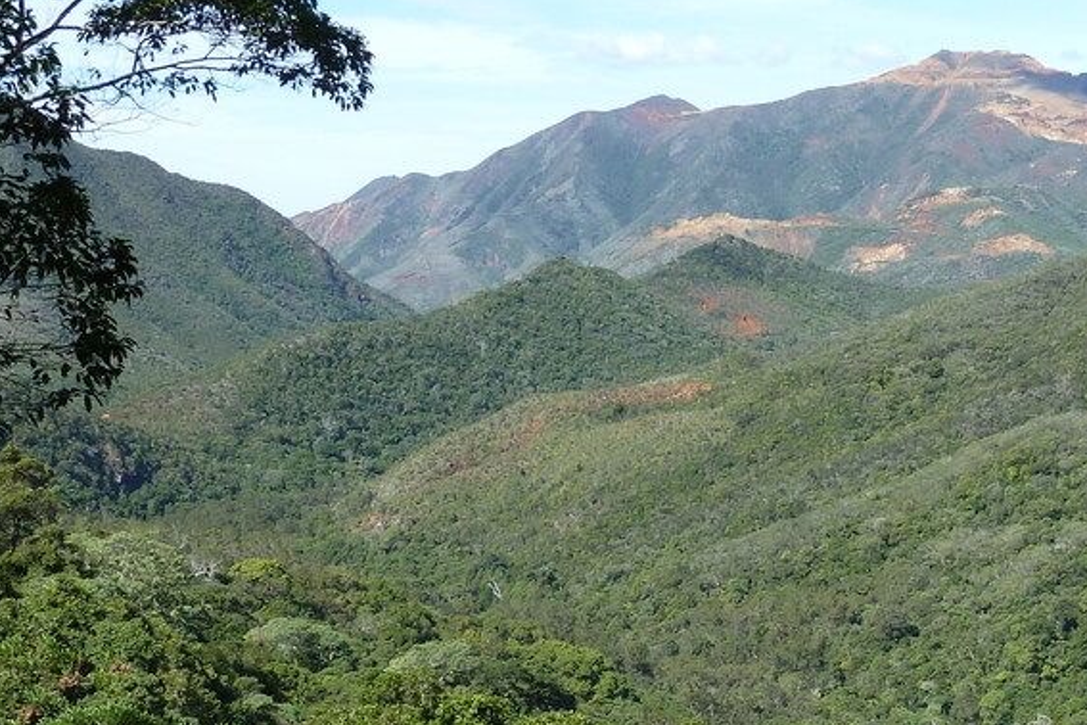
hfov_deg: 26.1
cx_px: 771
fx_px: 2325
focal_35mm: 77
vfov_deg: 17.7
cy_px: 393
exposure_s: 1/400
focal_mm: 5.7
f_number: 4
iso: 80
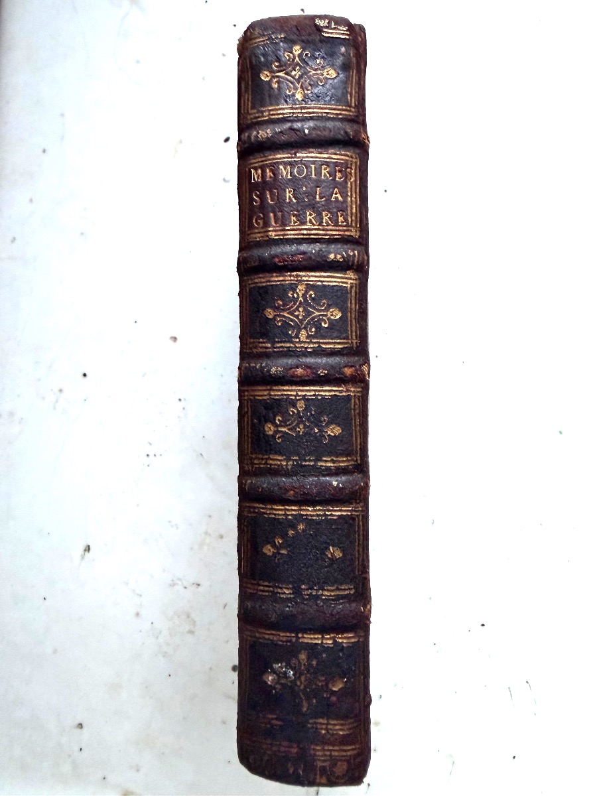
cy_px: 398
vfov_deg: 71.6
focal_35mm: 24
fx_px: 552
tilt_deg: -87.7
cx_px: 298
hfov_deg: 56.8
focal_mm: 2.22
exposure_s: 1/60
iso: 400
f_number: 2.2
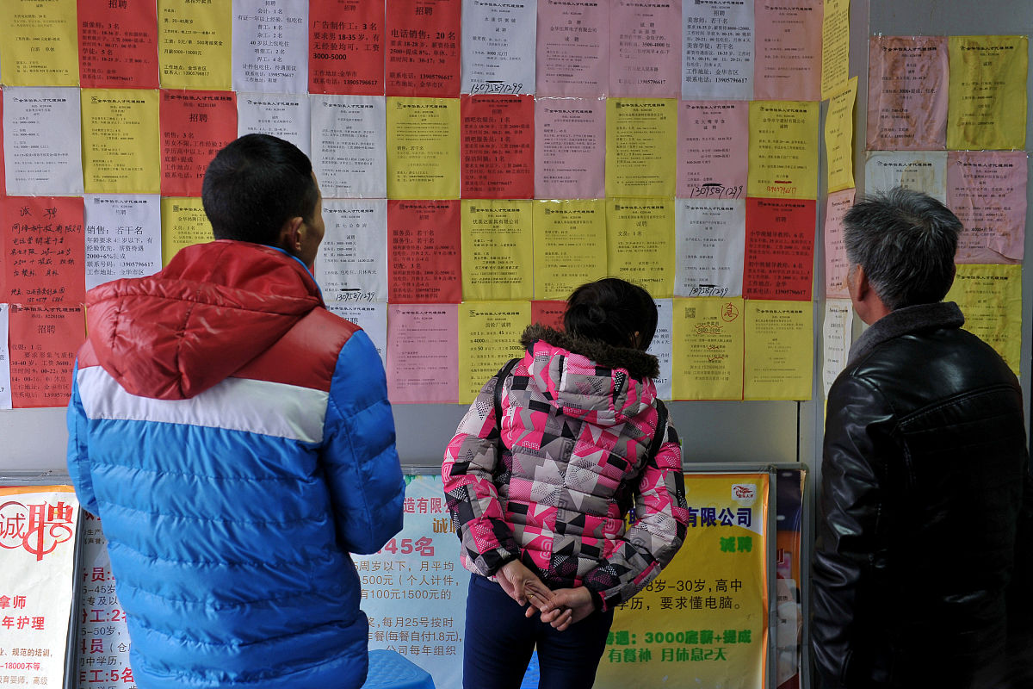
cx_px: 516
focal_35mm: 38
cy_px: 344
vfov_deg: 35.1
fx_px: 1090
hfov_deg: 50.7
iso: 320
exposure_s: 1/40
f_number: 5
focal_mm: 38
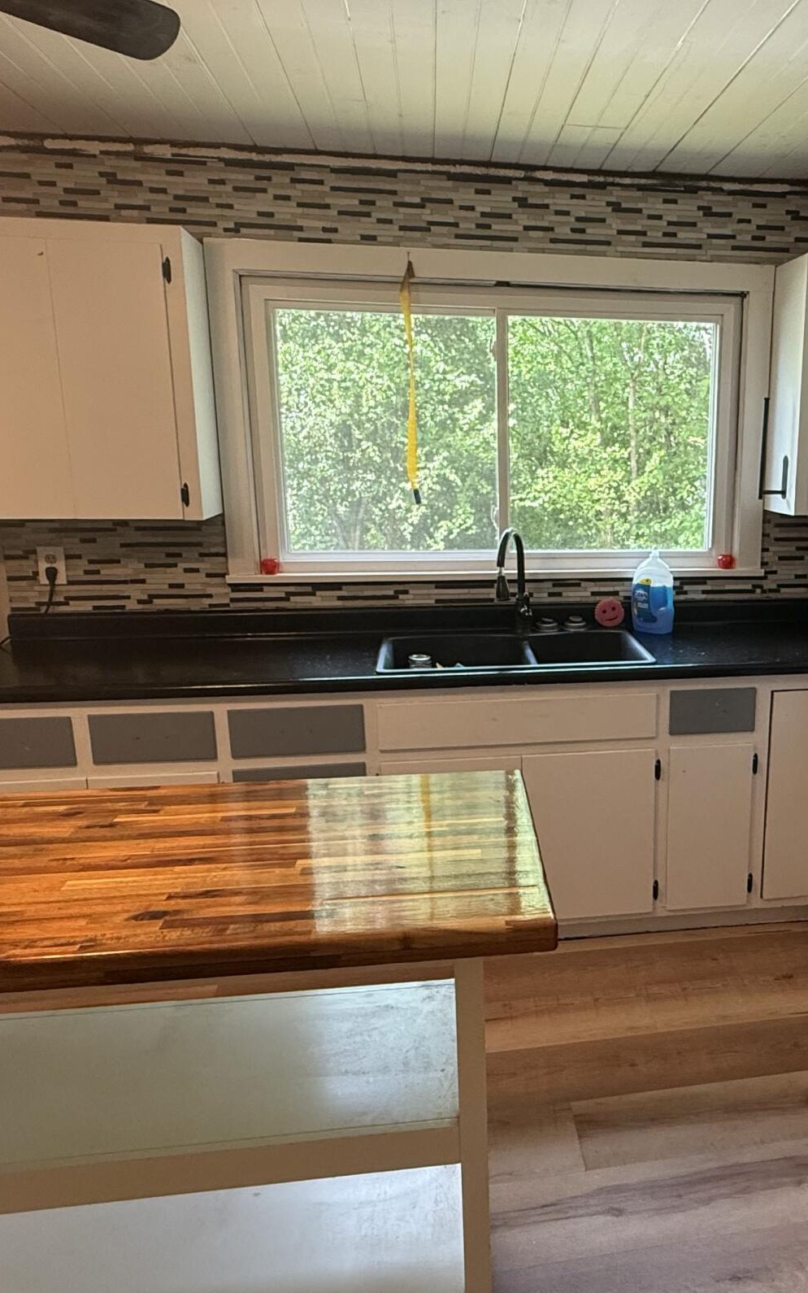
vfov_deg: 66.4
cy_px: 668
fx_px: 986
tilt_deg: -12.6
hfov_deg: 43.0
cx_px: 615
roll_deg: -0.8
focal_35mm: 28
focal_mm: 2.22
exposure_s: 1/120
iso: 250
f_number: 2.2
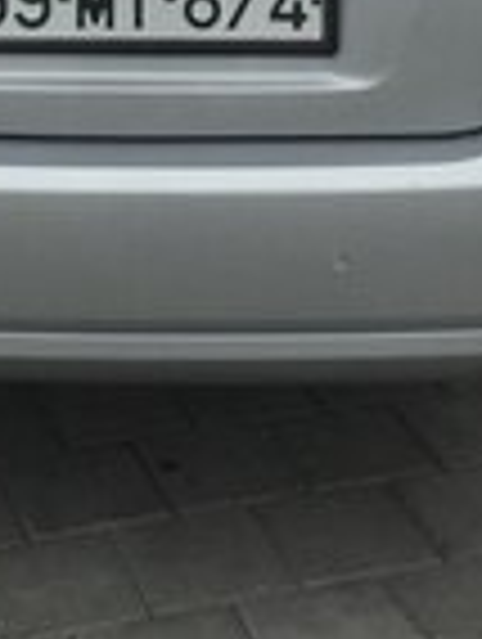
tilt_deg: -8.7
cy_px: -243
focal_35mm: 101
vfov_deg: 17.9
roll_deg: -1.5
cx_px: 126
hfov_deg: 14.6
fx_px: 1870
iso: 32
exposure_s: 1/719
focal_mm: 4.15
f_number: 2.2
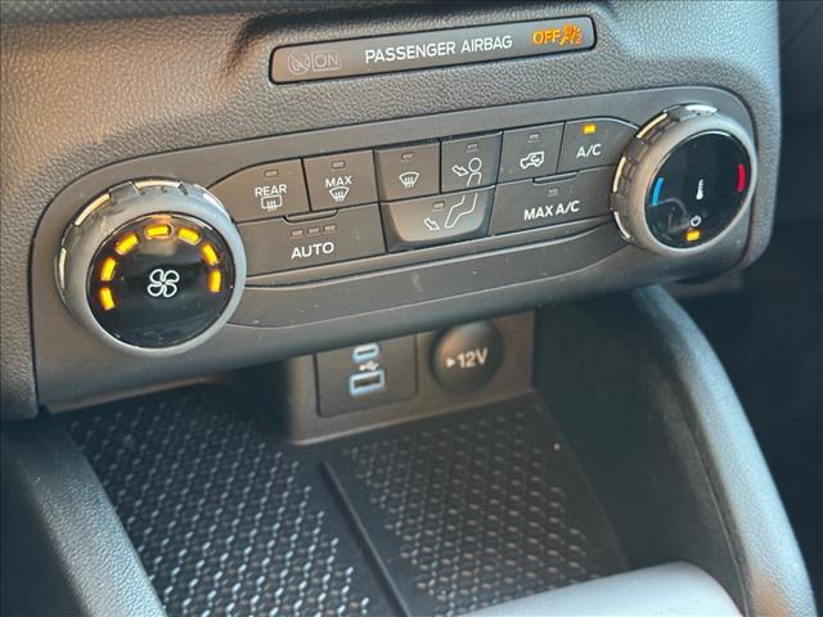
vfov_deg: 30.3
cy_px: 308
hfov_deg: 39.7
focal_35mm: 48
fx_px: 1141
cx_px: 412
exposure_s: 1/45
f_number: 1.78
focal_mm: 6.76
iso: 250
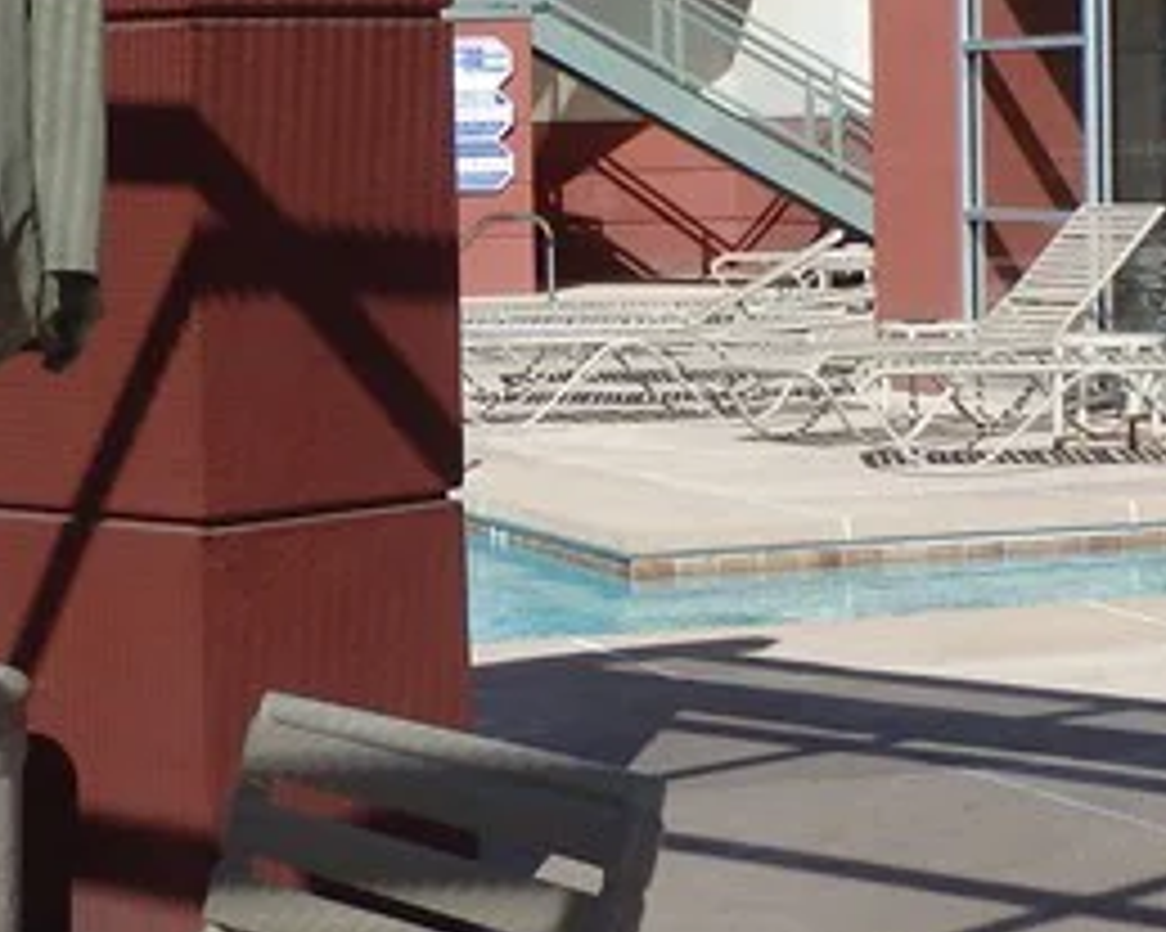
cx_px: 423
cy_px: 392
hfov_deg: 17.8
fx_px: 3726
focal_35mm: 108
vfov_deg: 14.3
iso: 125
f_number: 11
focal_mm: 5
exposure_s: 1/160
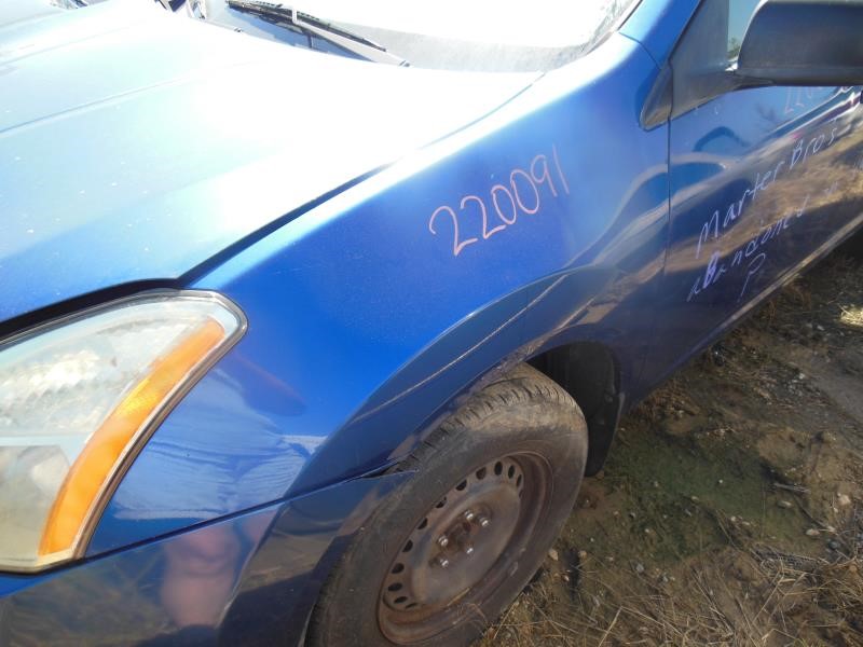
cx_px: 432
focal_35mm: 25
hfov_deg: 69.4
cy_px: 324
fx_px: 623
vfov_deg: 54.9
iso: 125
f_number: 3.2
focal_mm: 4.5
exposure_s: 1/320
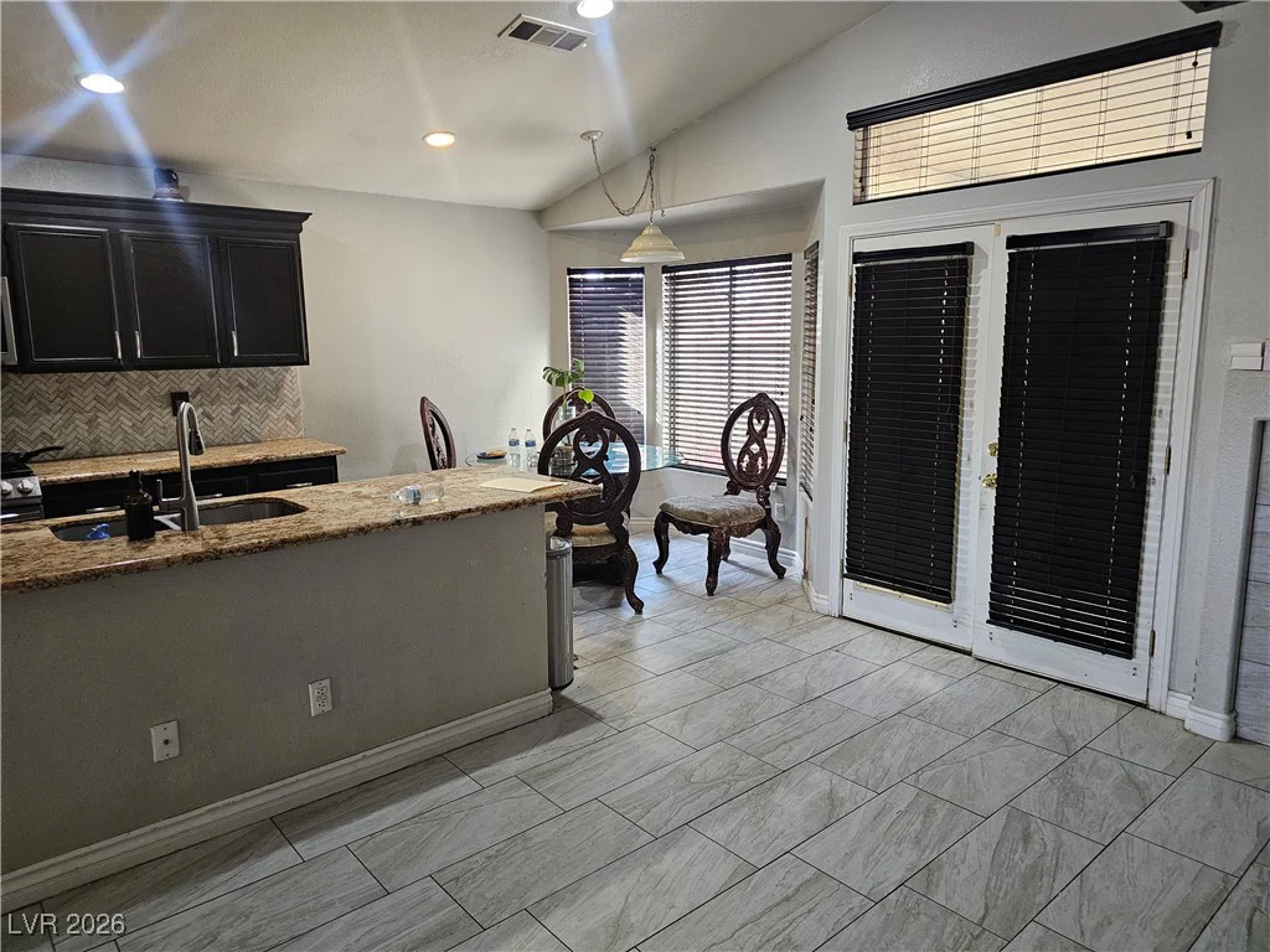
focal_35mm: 23
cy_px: 476
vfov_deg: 58.9
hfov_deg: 73.9
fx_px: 844
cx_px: 635
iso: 640
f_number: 1.7
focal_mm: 6.3
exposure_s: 1/120
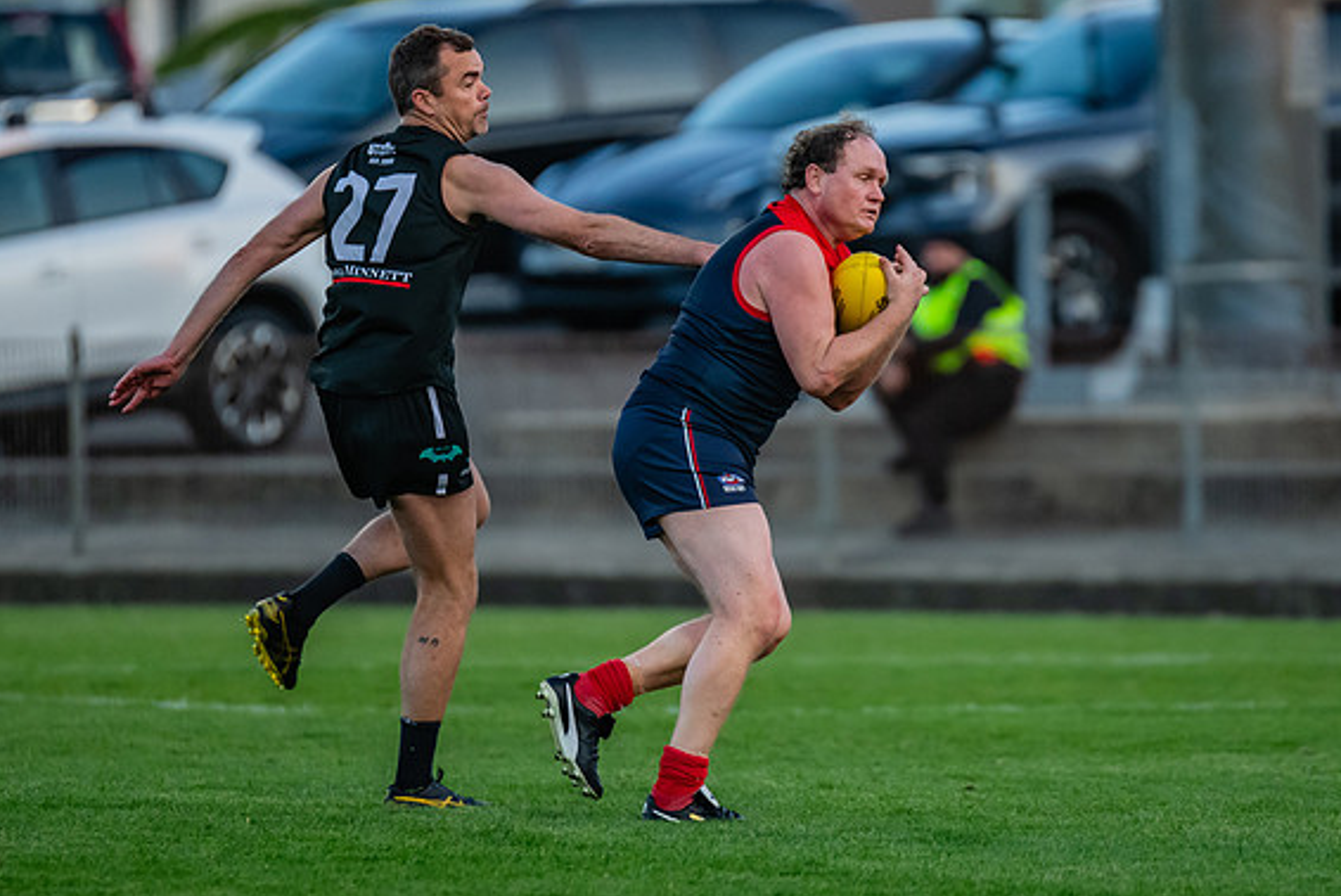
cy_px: 335
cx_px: 739
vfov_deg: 2.5
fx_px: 20460
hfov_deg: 3.8
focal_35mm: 549
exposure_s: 1/1600
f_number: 2.8
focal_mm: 300
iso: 1250
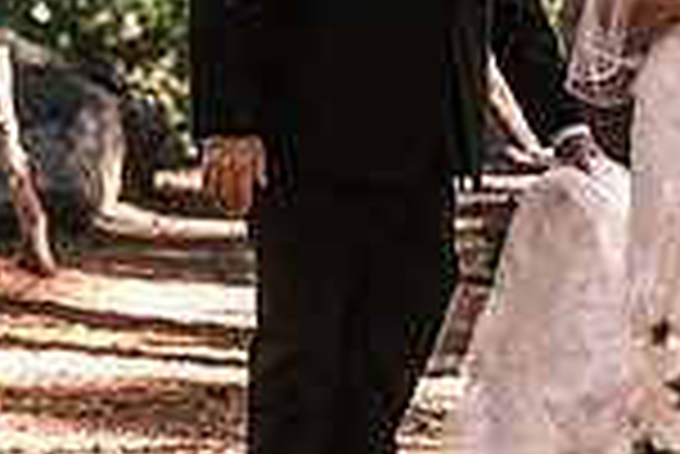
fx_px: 15277
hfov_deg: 2.5
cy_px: 34
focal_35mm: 808
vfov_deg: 1.7
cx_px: 378
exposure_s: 1/210
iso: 400
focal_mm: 140
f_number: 3.2
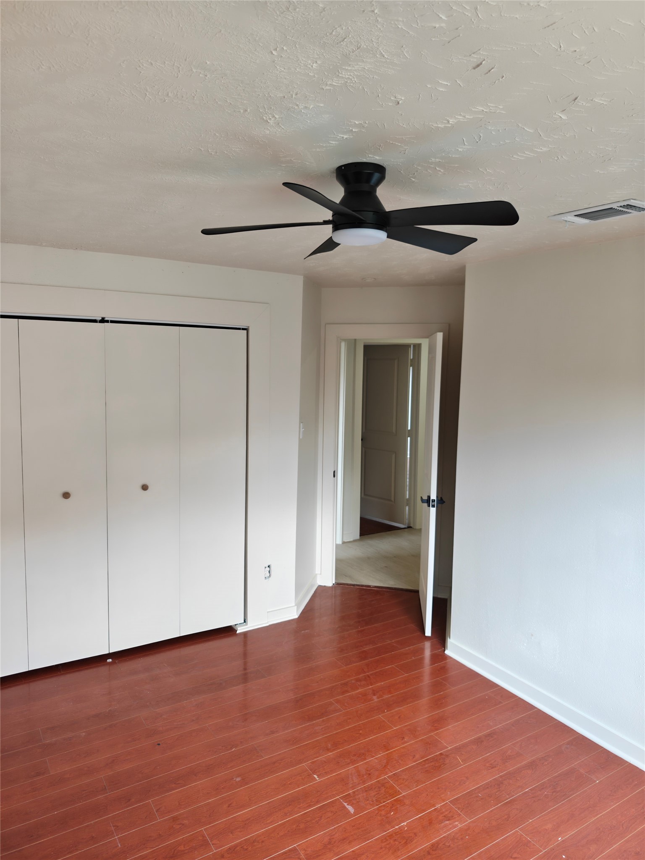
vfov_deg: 71.6
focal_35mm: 24
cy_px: 430
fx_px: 596
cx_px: 322
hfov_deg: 56.8
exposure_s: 1/120
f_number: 1.68
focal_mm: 6.57
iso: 134
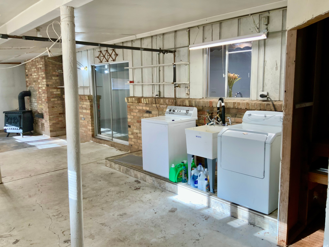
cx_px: 164
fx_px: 276
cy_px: 124
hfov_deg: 61.7
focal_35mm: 29
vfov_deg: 48.2
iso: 64
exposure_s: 1/120
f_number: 1.8
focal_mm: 3
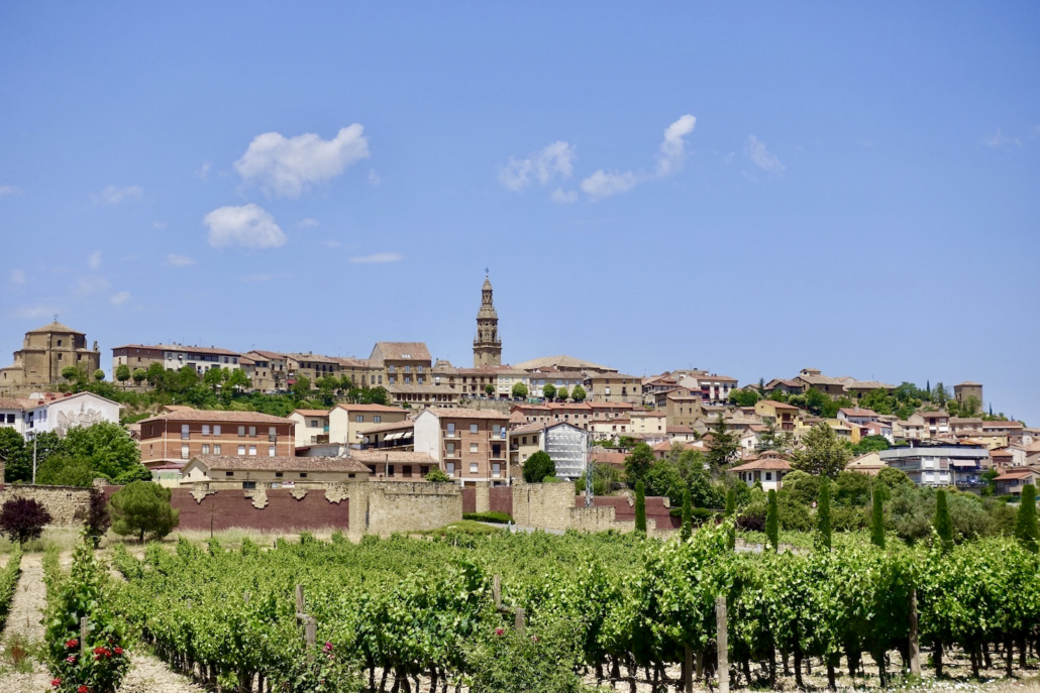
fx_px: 2022
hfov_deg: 28.8
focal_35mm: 70
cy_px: 346
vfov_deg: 19.5
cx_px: 520
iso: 125
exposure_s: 1/800
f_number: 5.6
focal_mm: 25.7
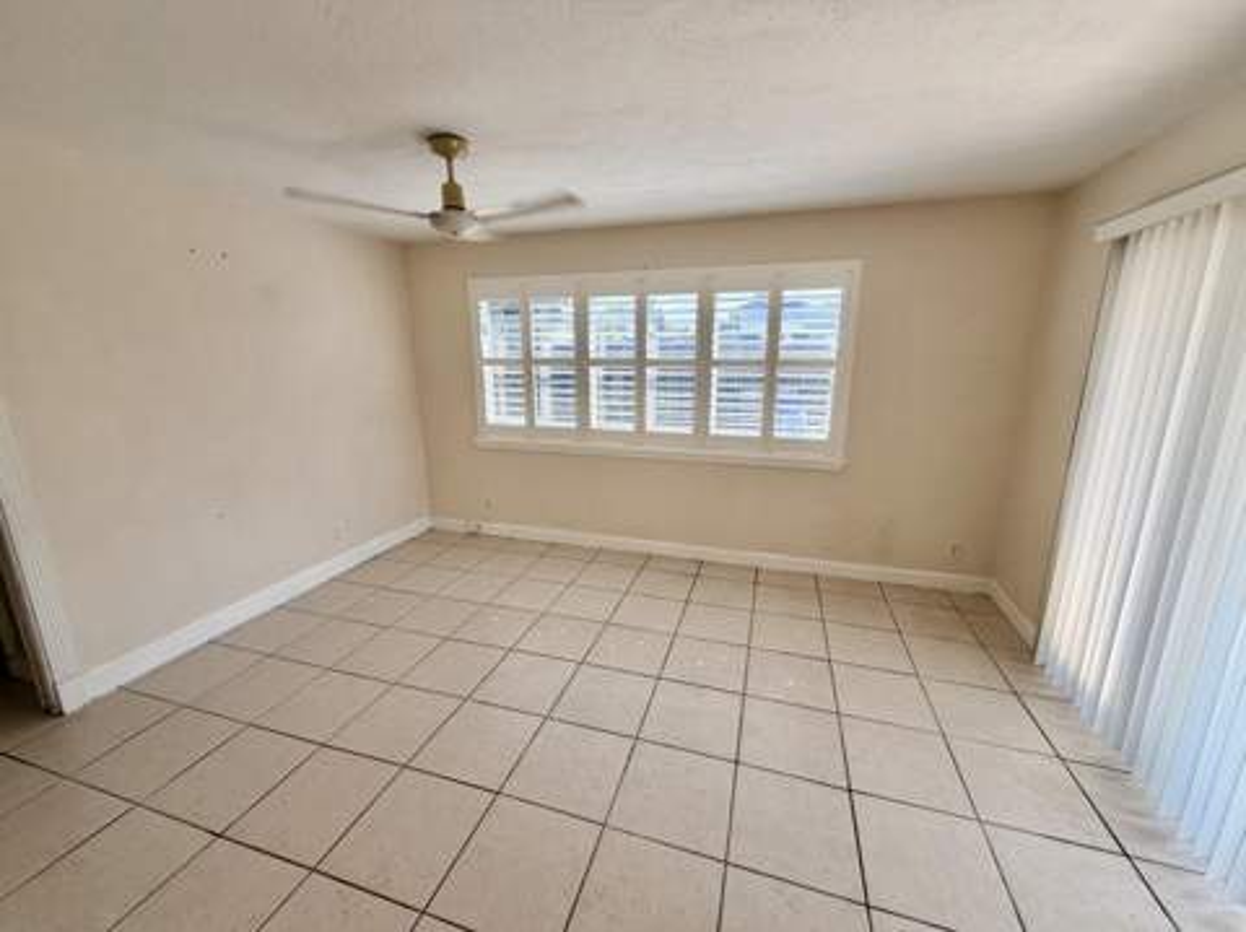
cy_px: 466
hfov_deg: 102.1
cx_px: 623
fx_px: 503
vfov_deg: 85.6
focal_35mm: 14
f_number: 2.2
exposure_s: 1/121
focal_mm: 2.22
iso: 100
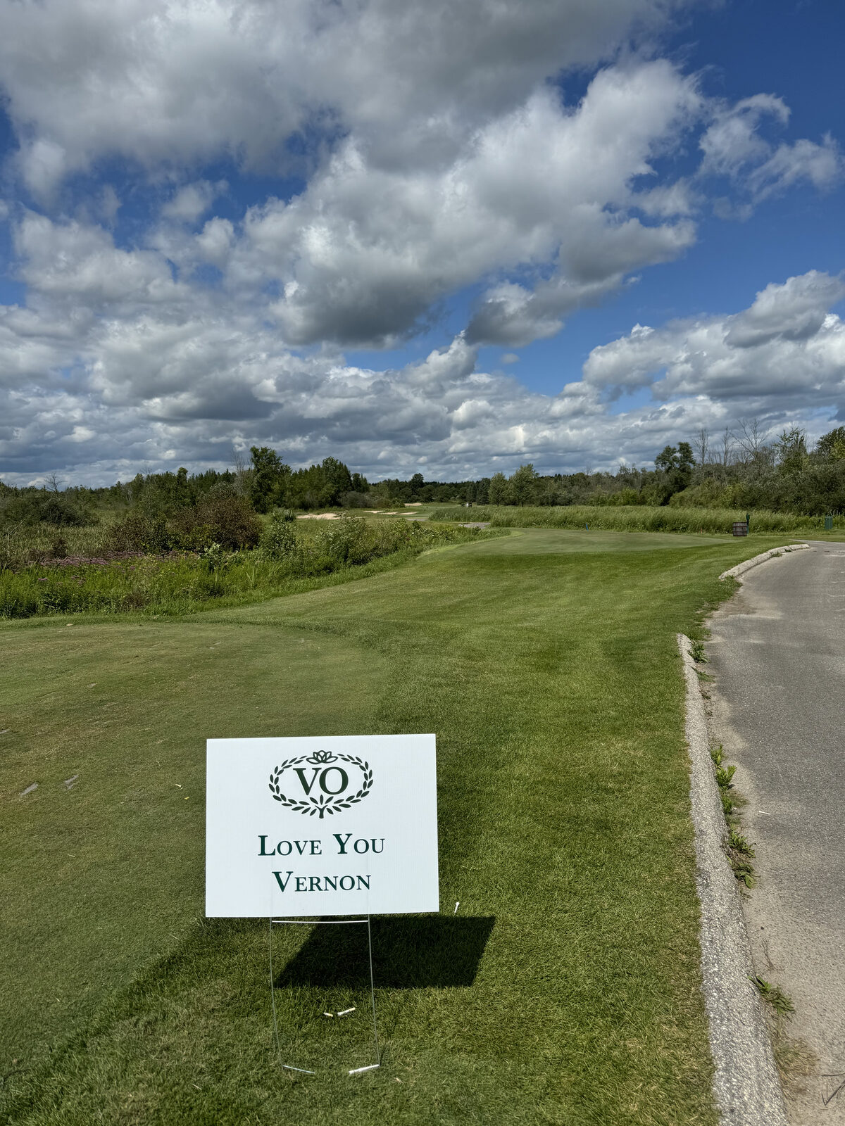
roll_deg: +1.4
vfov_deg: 71.6
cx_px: 422
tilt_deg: -4.5
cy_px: 563
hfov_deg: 56.8
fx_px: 781
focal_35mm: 24
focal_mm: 6.76
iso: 80
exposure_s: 1/10417
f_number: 1.78
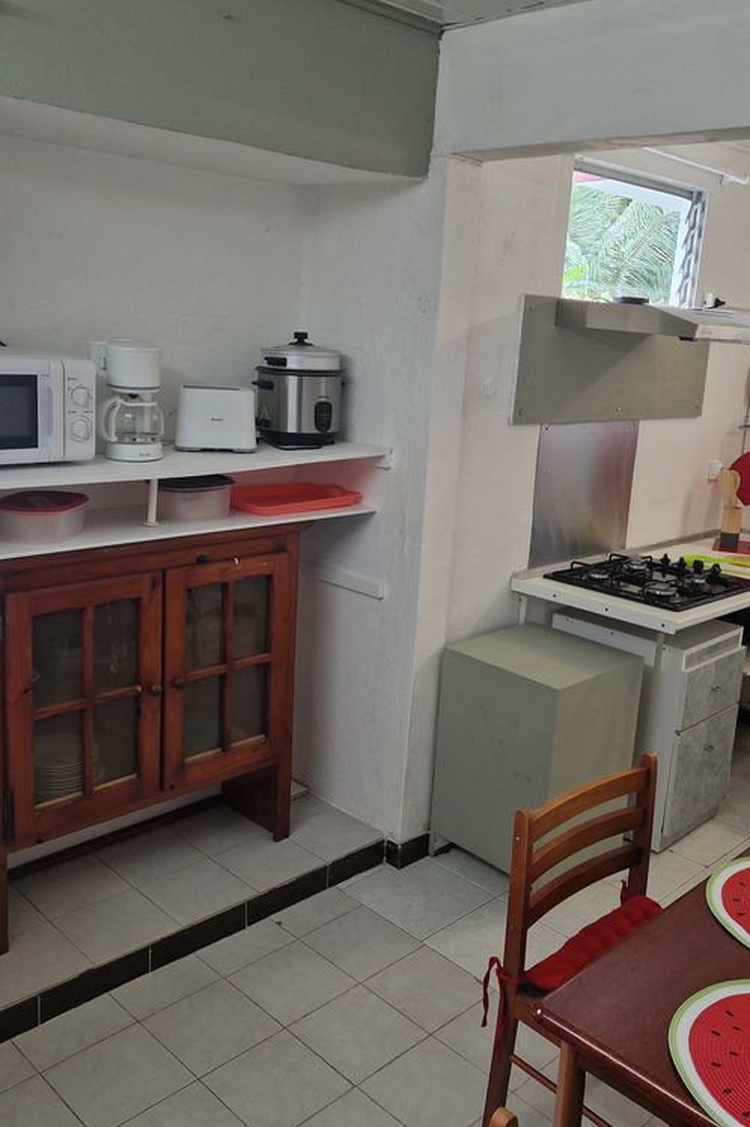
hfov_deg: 41.1
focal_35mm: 32
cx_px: 390
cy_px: 564
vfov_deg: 58.7
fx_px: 1001
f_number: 1.8
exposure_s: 1/100
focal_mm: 5.4
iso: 80
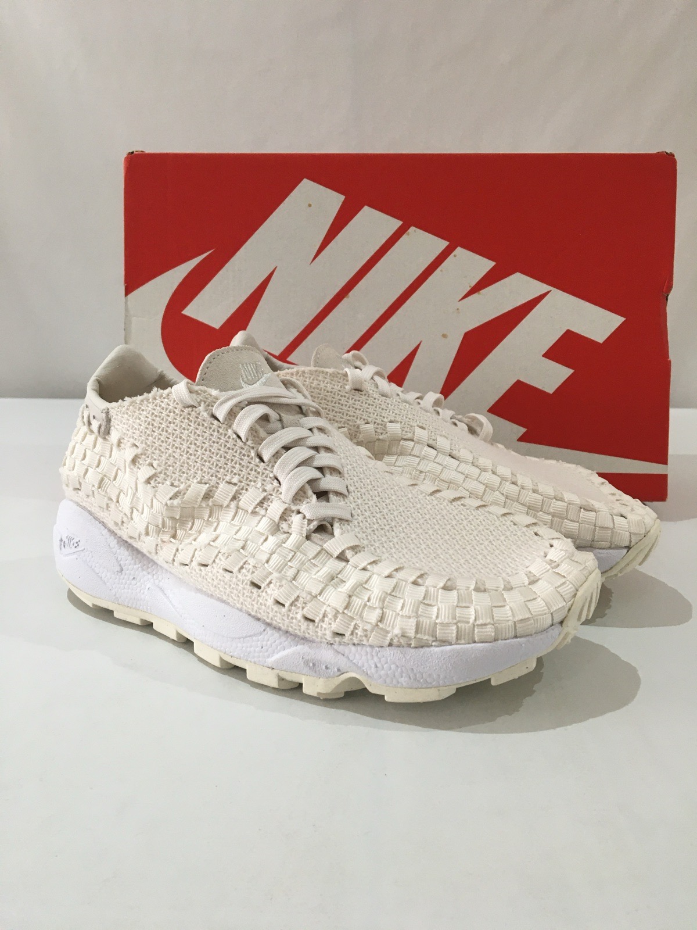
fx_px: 779
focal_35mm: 29
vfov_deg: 61.7
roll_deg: -1.2
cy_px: 465
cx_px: 348
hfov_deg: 48.2
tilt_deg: -13.6
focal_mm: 4.15
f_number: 2.2
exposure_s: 1/33
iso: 50
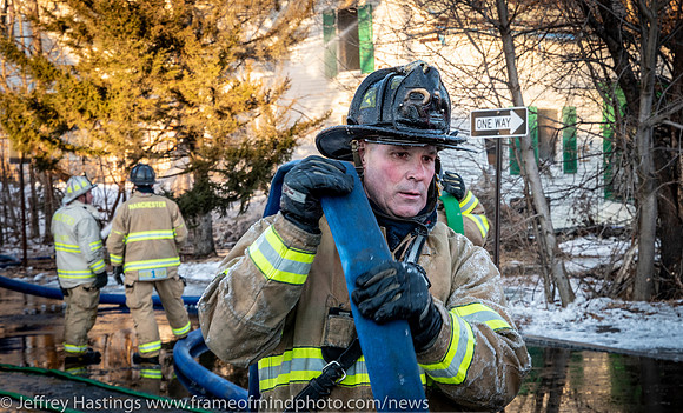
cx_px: 397
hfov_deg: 23.8
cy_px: 204
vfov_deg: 14.5
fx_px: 1622
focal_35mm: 88
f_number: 8
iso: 500
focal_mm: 44
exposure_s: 1/100
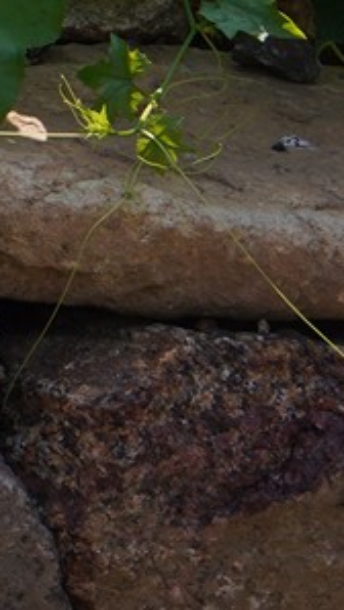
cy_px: -698
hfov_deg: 4.2
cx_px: -1450
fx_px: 3982
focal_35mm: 246
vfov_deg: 8.2
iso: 100
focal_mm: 35
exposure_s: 1/100
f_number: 10
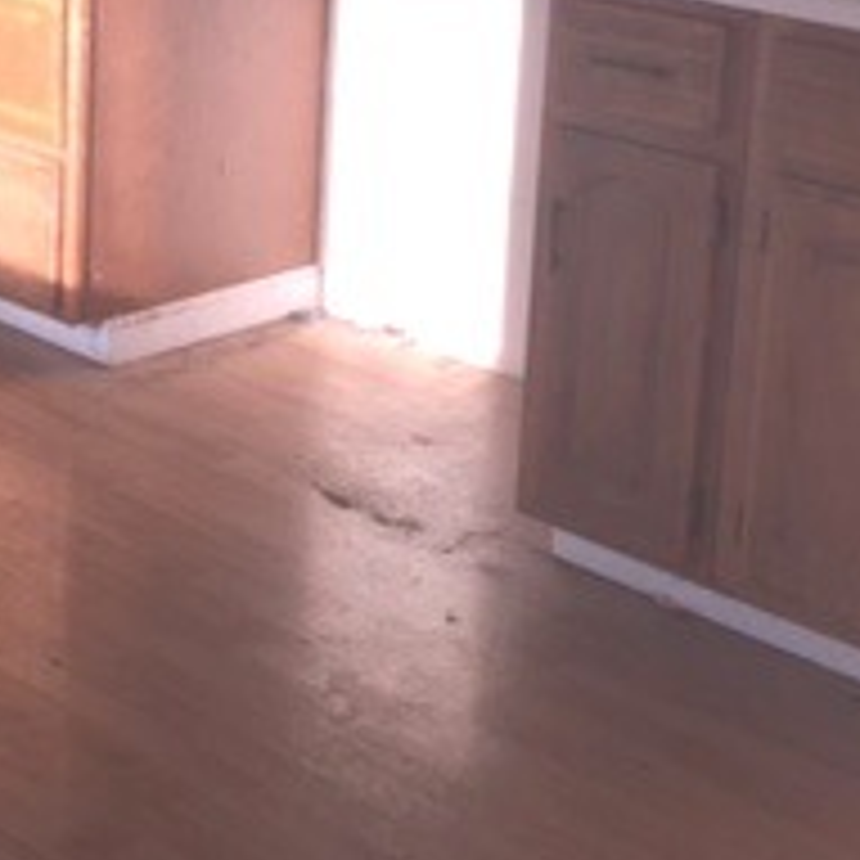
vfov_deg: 19.7
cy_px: 32
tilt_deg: -12.9
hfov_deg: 18.8
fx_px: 2417
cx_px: -252
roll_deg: -1.1
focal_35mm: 86
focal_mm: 4.15
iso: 32
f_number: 2.2
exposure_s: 1/350
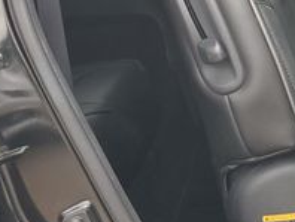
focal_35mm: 84
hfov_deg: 20.7
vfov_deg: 17.3
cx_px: 407
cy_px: 12
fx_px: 717
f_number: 2.4
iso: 64
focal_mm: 4.3
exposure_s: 1/120
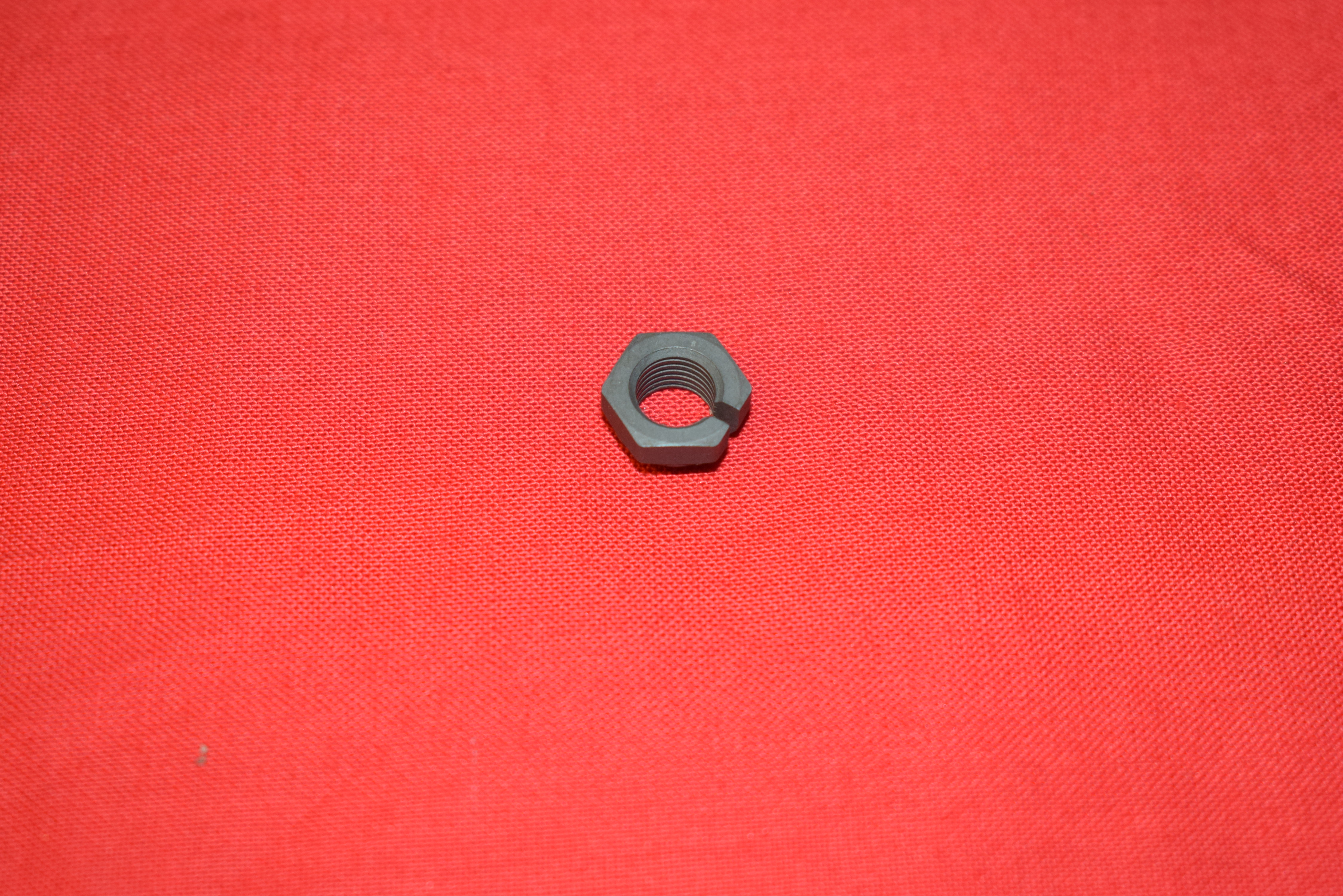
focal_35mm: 72
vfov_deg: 18.9
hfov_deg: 28.1
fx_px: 2687
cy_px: 448
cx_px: 672
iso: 800
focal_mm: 48
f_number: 5.6
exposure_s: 1/200
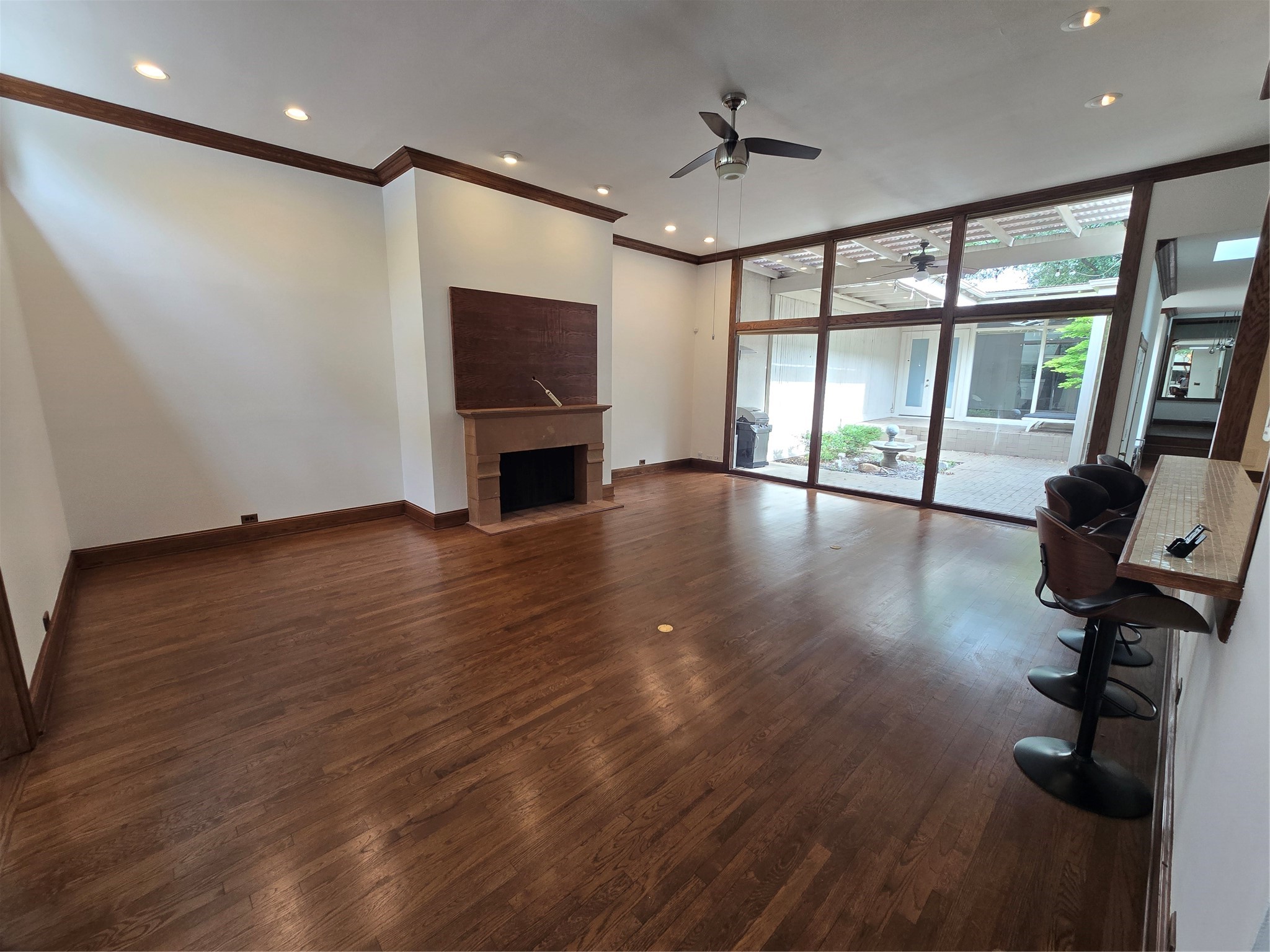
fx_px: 477
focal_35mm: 13
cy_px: 476
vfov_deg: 89.9
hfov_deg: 106.2
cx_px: 635
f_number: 2.2
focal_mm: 2.2
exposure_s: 1/60
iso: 64
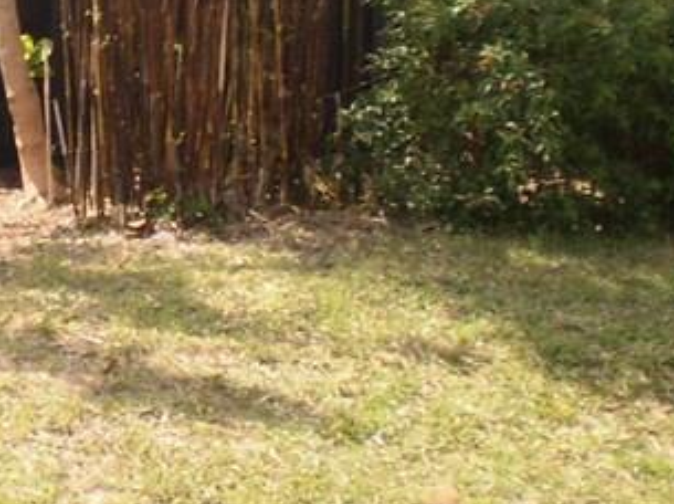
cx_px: -38
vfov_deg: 12.0
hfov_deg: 15.9
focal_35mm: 121
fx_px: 2353
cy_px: -44
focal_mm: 6.3
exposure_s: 1/640
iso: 64
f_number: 3.1
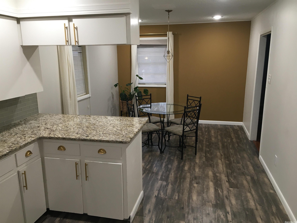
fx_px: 249
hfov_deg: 61.7
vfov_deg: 48.2
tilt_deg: -12.1
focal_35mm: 29
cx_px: 148
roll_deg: +1.5
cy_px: 112
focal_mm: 4.15
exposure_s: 1/30
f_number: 2.2
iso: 50
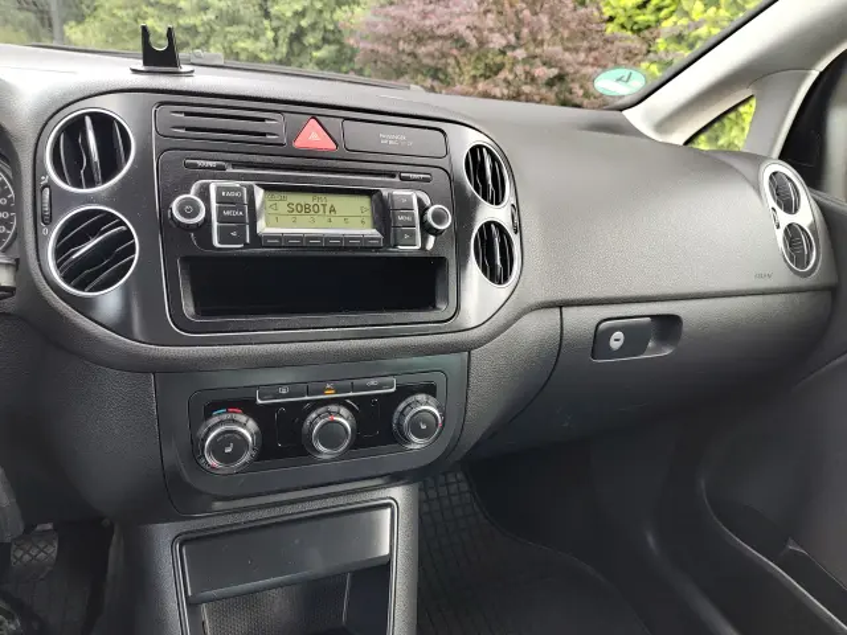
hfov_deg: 73.9
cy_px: 318
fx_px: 563
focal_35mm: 23
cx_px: 424
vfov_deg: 58.9
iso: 122
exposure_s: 1/100
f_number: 1.8
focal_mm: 5.56
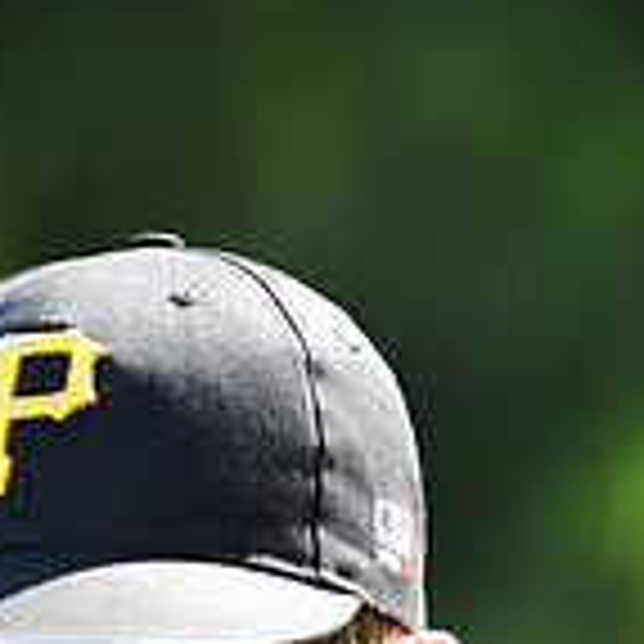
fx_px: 12734
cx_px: 45
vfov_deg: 2.9
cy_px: 1139
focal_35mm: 605
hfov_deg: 2.9
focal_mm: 175
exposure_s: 1/400
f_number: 4.5
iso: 200
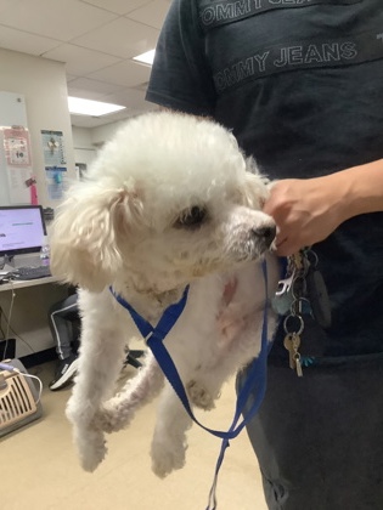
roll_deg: +5.1
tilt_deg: -5.5
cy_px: 255
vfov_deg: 58.4
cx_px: 192
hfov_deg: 45.4
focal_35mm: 31
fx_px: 457
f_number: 2.4
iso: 320
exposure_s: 1/60
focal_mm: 3.3
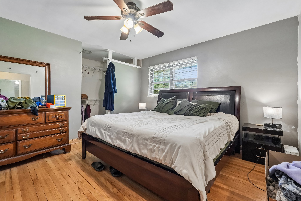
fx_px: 134
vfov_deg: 73.7
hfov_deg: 96.7
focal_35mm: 16
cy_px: 100
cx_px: 150
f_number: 8
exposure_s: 1/30
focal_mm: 16
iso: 1600
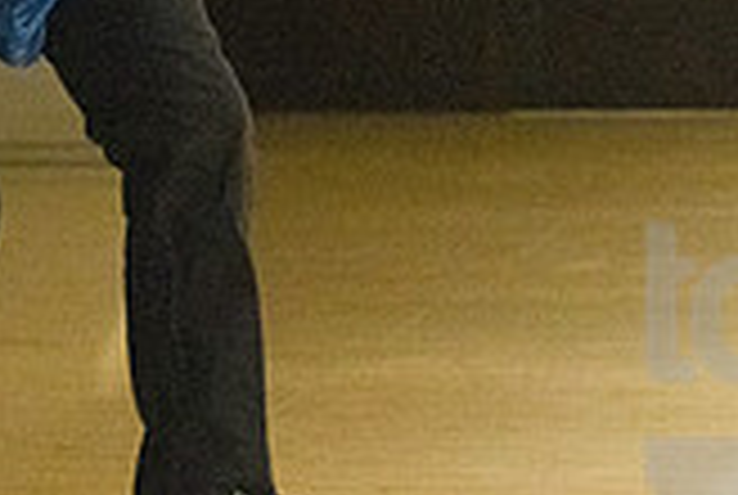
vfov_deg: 5.5
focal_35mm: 247
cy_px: -250
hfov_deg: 8.3
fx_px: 5073
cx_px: 144
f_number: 4.5
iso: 10000
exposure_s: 1/1000
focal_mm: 70
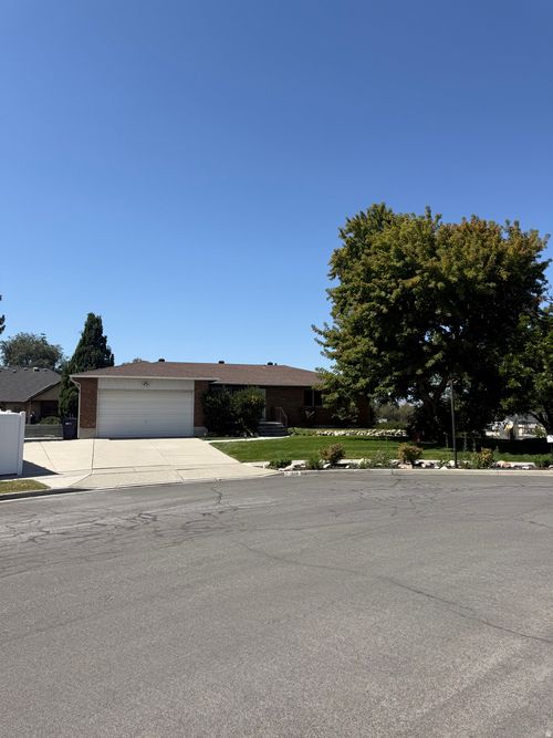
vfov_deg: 71.6
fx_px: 511
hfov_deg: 56.8
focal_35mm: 24
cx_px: 276
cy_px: 369
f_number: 1.78
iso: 80
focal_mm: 6.76
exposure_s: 1/5319
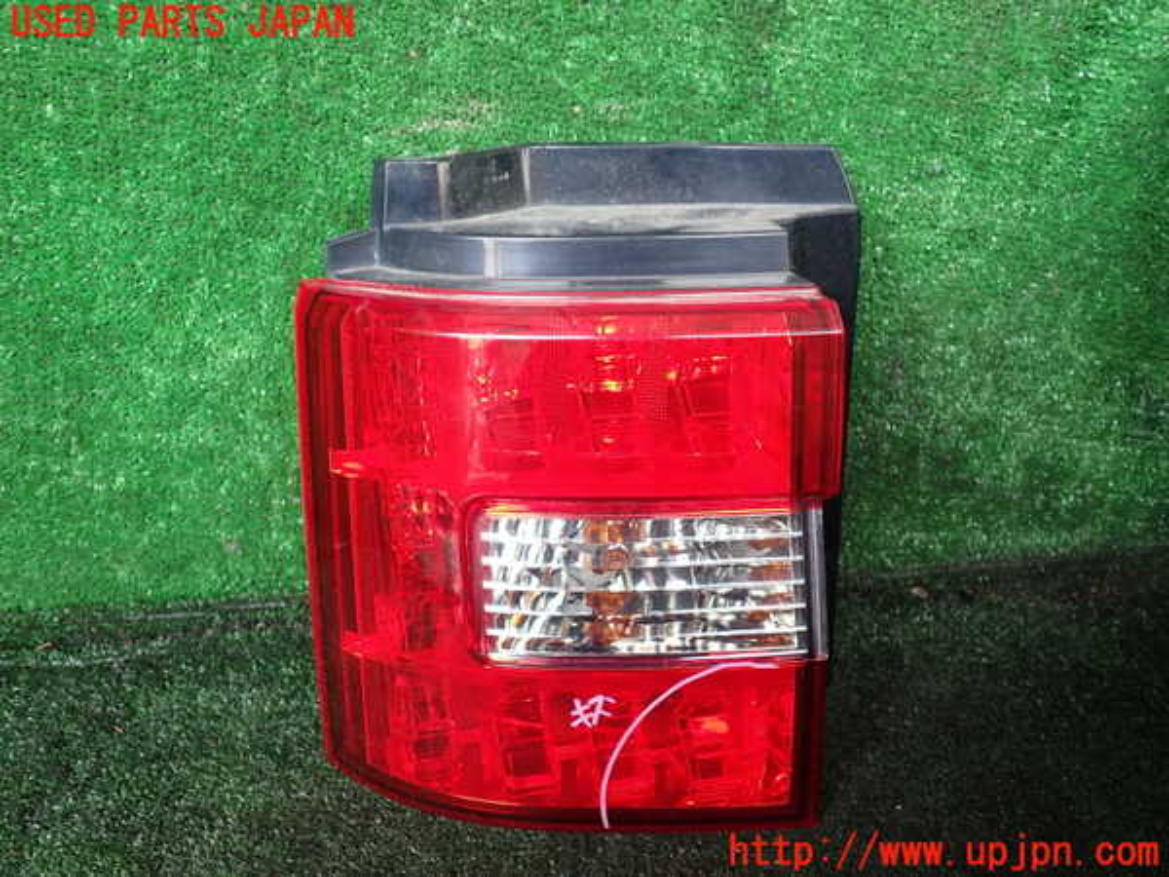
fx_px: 1013
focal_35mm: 30
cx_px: 584
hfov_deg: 60.0
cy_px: 438
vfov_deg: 46.8
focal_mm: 5.4
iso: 200
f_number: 2.3
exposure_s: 1/60
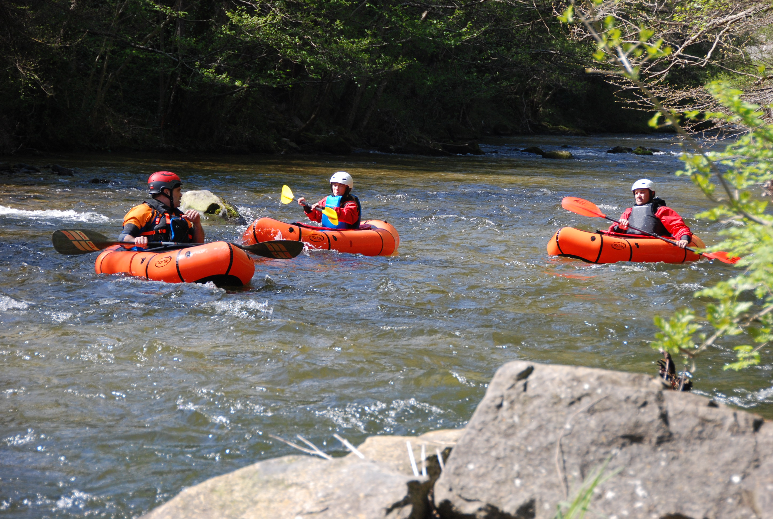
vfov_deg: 9.7
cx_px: 386
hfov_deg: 14.4
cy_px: 260
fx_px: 3066
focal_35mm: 142
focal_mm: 95
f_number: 5.3
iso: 320
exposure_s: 1/500
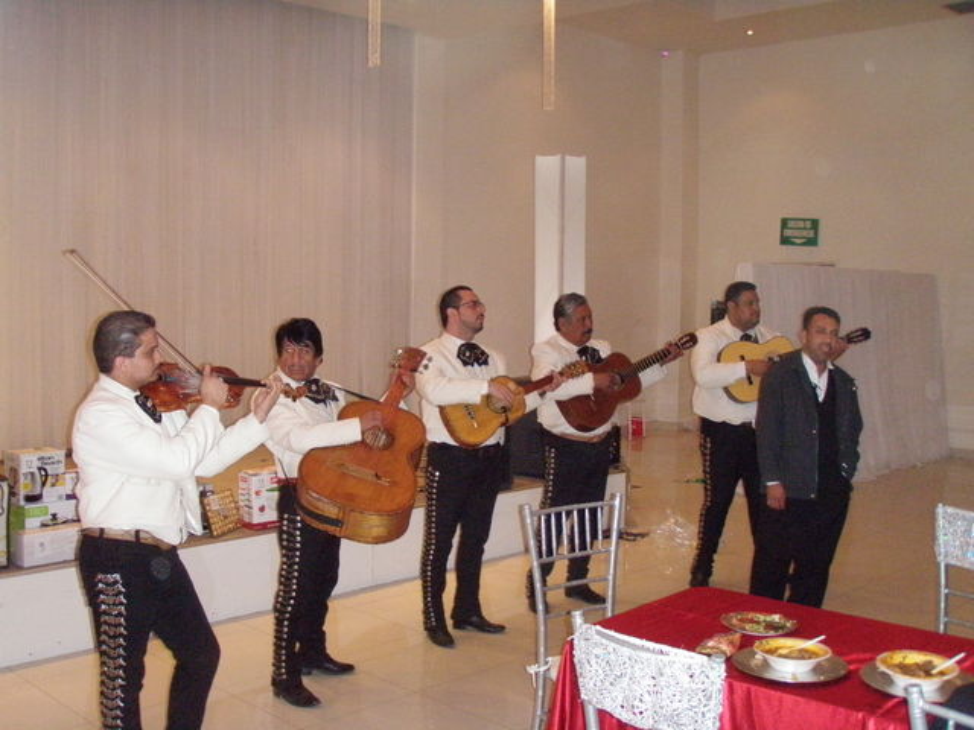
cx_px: 487
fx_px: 1069
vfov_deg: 37.7
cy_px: 365
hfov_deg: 49.0
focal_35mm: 38
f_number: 3.5
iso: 800
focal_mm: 6.7
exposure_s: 1/30
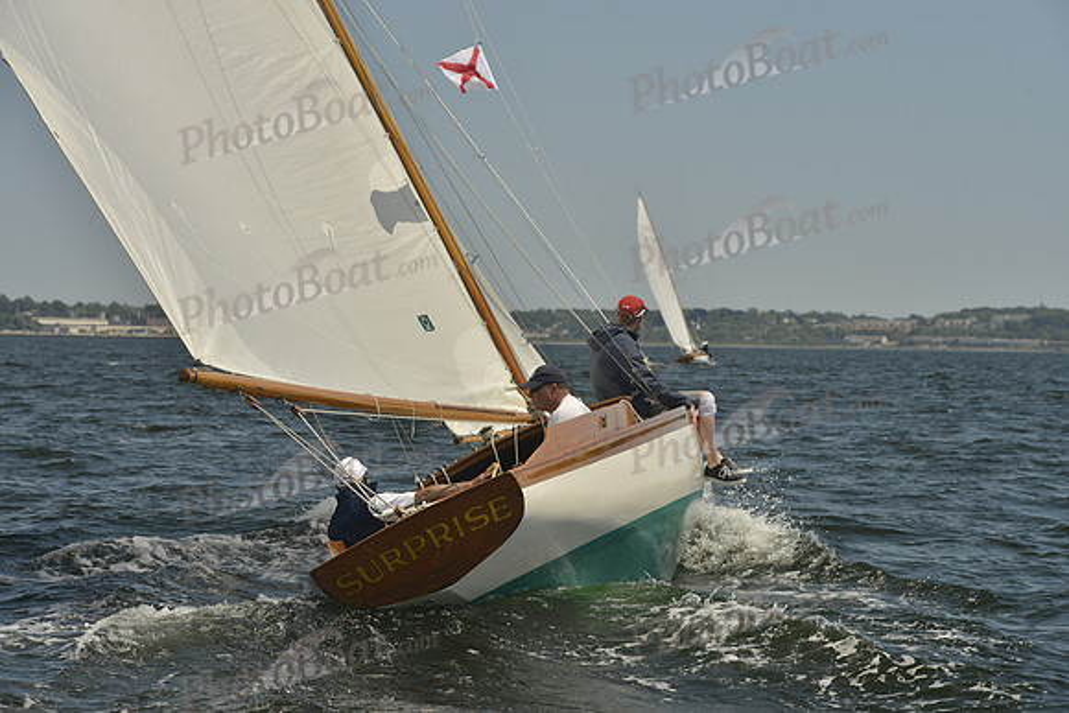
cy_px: 356
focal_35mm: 102
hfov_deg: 20.0
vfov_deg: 13.4
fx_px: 3029
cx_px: 534
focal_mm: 102
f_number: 8
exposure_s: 1/800
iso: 280
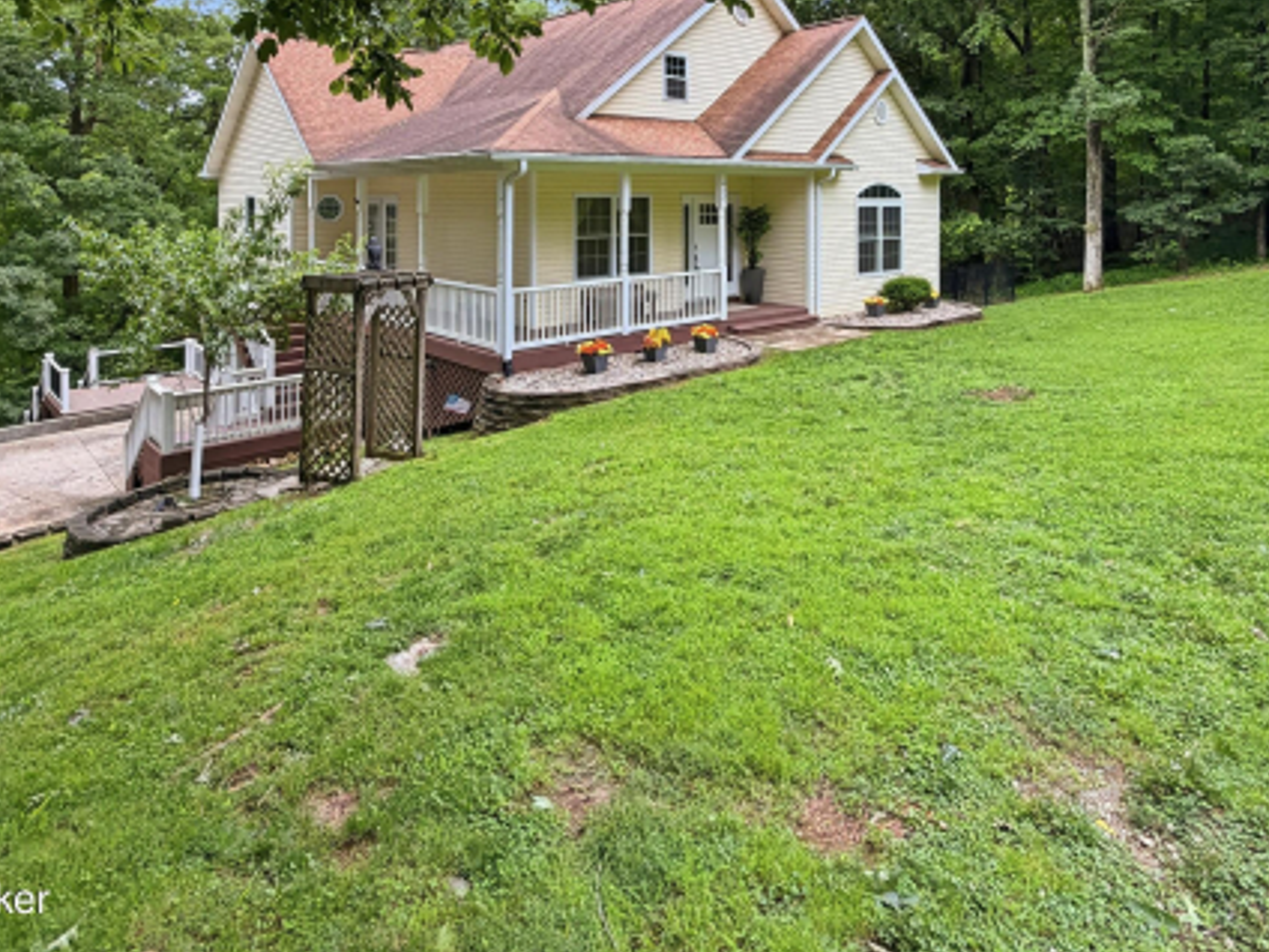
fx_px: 807
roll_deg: -0.6
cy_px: 219
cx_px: 654
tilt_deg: -1.7
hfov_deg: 76.4
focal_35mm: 22
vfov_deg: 57.4
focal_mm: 2.2
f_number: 2.2
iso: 50
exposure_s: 1/121
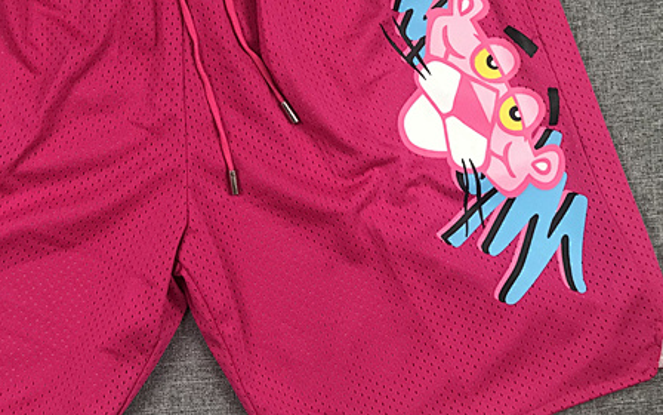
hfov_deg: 37.4
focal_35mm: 53
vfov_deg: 24.2
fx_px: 958
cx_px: 175
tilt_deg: -87.6
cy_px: 123
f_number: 1.8
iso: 25
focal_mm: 3.99
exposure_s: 1/33
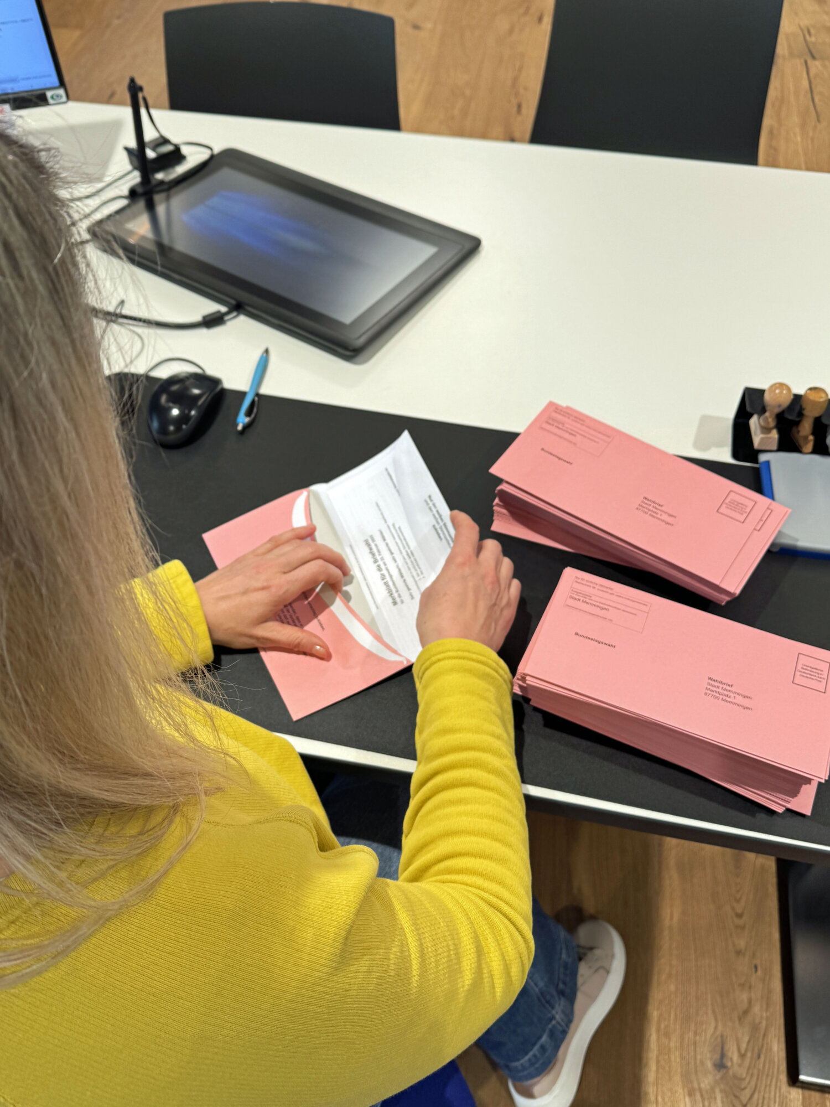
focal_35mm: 24
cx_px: 415
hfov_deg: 56.8
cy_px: 554
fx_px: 767
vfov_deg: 71.6
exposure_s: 1/100
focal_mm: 6.76
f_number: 1.78
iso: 80
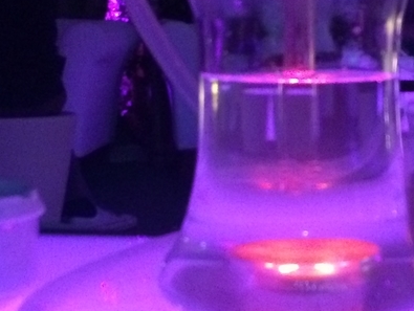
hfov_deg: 21.8
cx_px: 361
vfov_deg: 16.8
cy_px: 179
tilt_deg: -9.6
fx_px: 1053
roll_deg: +0.2
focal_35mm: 88
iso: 500
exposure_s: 1/15
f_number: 2.2
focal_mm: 4.15
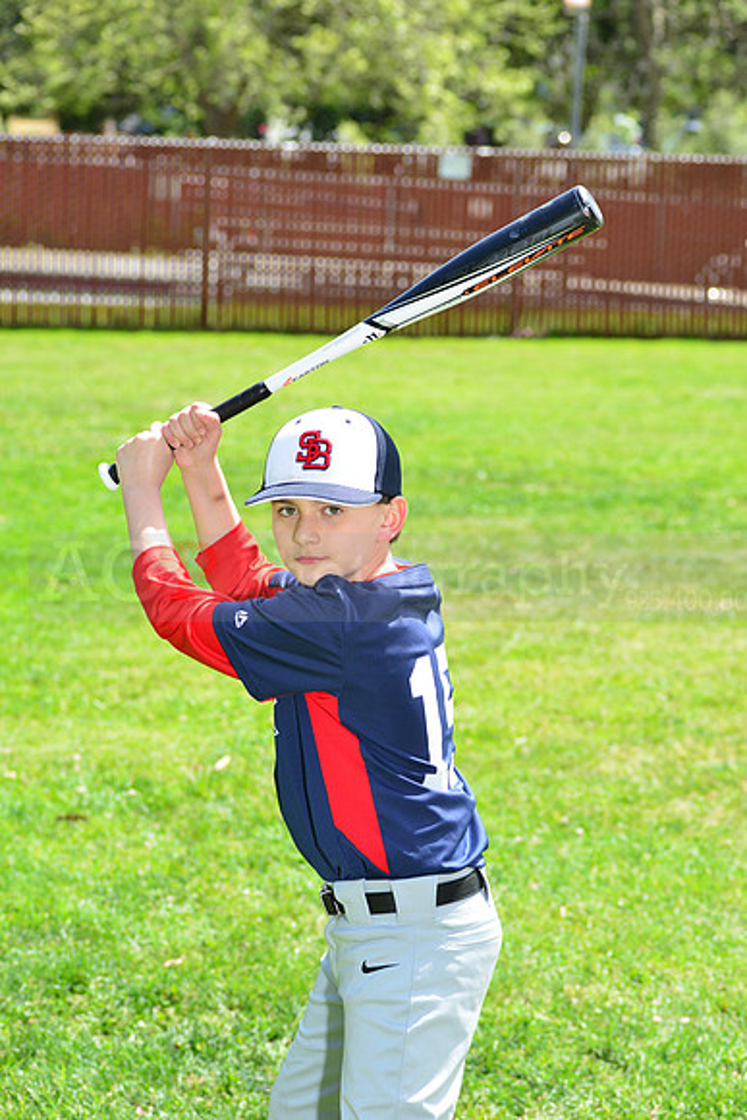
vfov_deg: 20.4
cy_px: 560
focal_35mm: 100
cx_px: 374
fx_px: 3110
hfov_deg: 13.7
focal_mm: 100
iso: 200
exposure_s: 1/200
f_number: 8
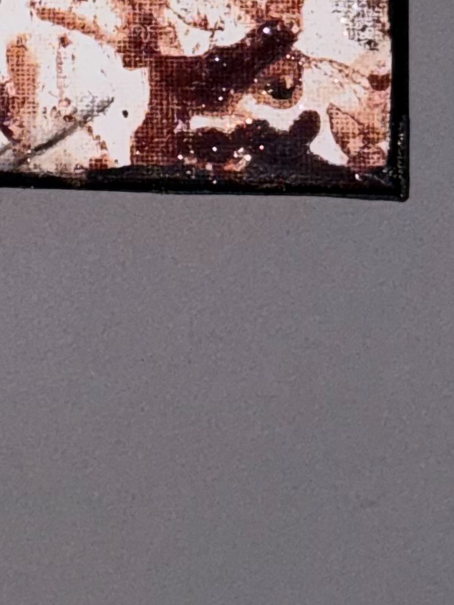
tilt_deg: +3.8
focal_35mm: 248
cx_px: -175
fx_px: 4336
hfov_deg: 5.9
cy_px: -375
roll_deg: +1.5
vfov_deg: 7.8
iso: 40
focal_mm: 5.96
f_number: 1.6
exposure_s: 1/19
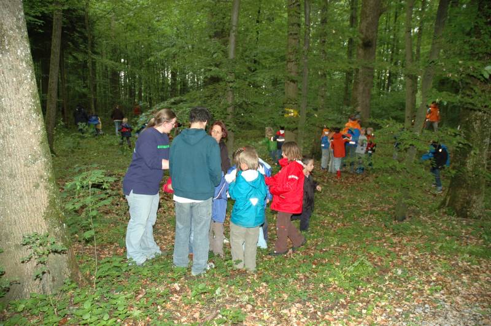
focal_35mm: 27
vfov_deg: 47.8
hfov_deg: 67.5
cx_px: 246
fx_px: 368
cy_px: 163
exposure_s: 1/60
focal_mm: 18
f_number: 4
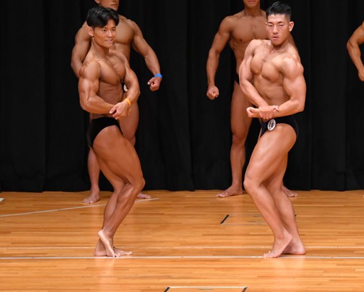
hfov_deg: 5.9
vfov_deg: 4.7
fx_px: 3534
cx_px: 197
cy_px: 132
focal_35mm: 328
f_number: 5.6
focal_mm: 170
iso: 4000
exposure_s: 1/400
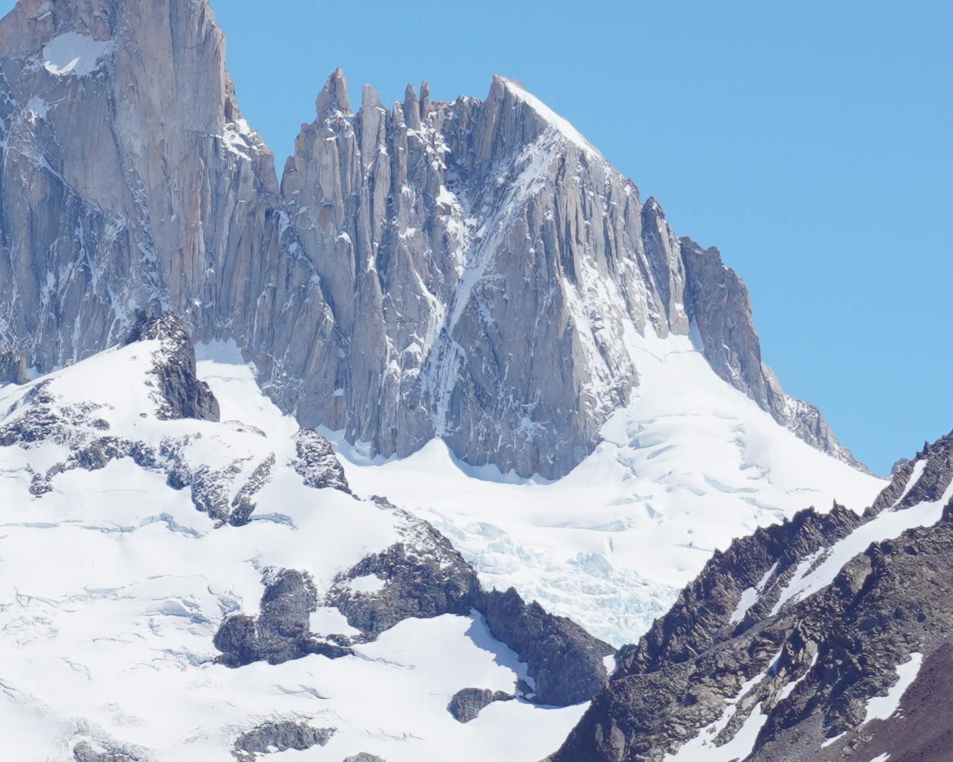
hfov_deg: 6.7
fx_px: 8066
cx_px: 19
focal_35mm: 286
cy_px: 19
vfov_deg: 5.4
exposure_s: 1/500
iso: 100
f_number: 8
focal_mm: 48
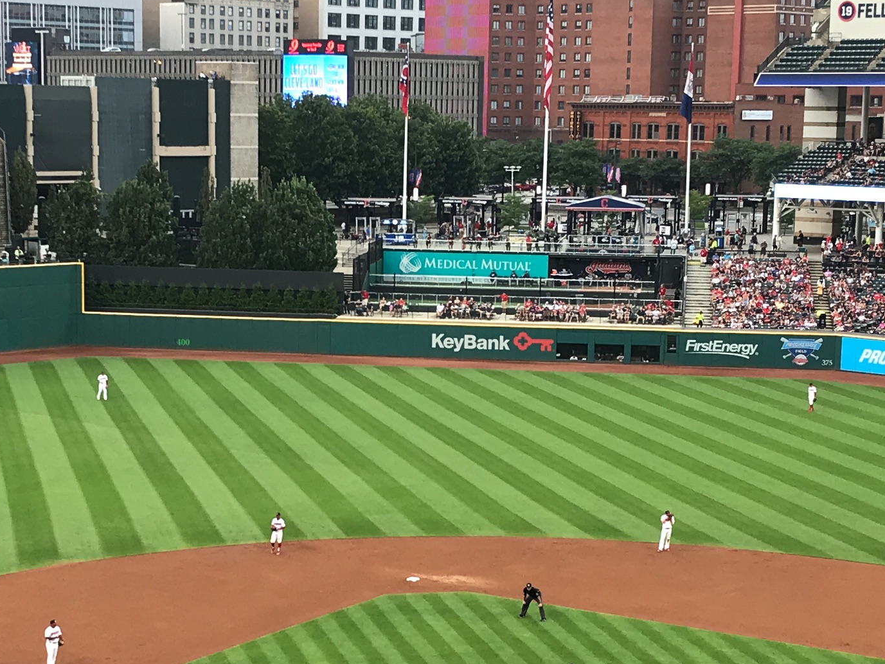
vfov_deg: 17.9
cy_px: 476
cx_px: 382
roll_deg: -1.3
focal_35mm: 82
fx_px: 2097
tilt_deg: -8.4
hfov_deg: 23.8
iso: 25
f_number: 1.8
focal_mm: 3.99
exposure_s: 1/120
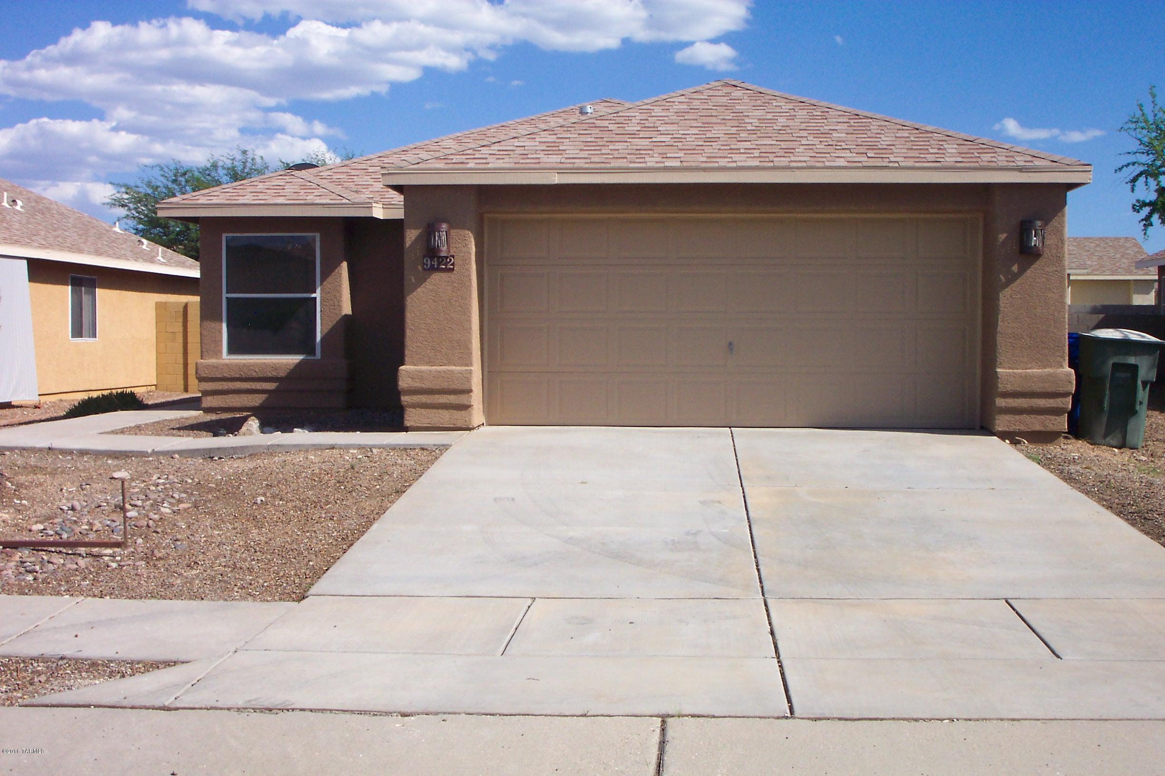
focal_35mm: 47
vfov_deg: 28.6
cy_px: 388
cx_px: 582
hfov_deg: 41.9
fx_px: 1521
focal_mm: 9.8
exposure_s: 1/250
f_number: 9.5
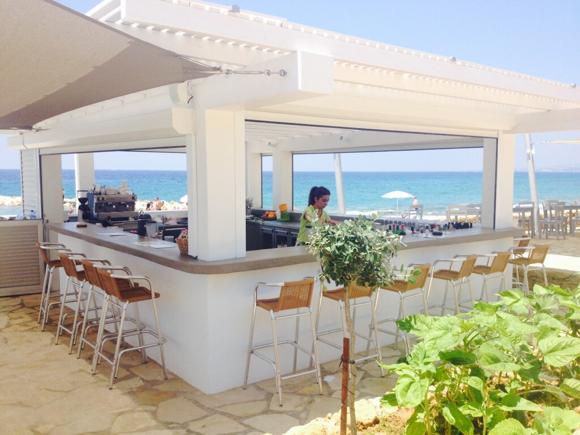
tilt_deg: -5.6
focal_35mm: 35
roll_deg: -0.8
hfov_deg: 52.6
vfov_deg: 40.7
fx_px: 586
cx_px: 290
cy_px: 218
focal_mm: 4.28
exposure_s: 1/1381
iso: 50
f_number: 2.4
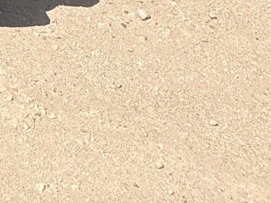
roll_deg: -0.1
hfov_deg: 8.9
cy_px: -474
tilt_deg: -6.3
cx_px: -589
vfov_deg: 7.2
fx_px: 1362
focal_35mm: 174
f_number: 1.6
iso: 50
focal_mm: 5.96
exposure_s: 1/4608
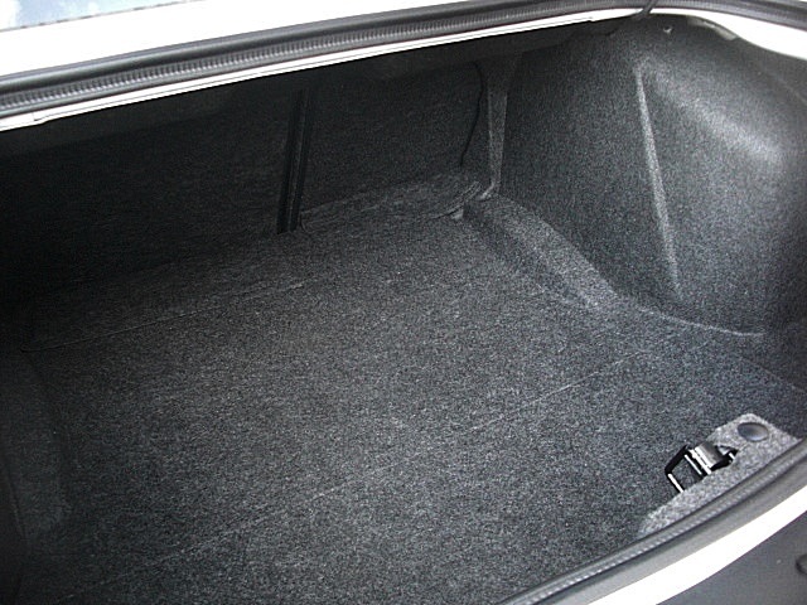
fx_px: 839
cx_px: 404
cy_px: 302
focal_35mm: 36
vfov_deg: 39.7
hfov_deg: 51.4
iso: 400
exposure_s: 1/125
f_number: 2.8
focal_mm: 6.3
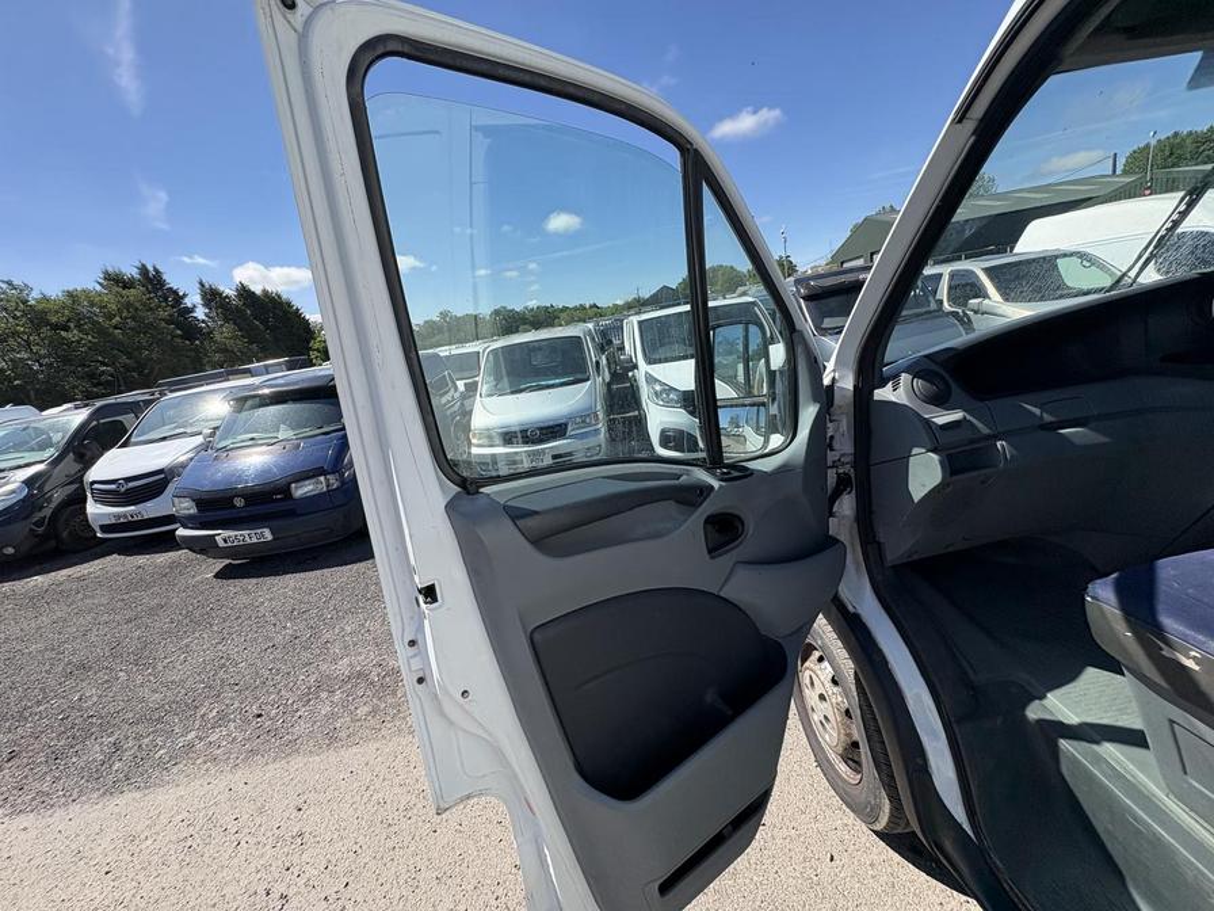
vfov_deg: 85.7
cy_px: 456
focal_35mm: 14
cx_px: 607
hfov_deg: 102.1
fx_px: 491
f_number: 2.2
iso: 64
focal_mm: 2.22
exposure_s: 1/1256
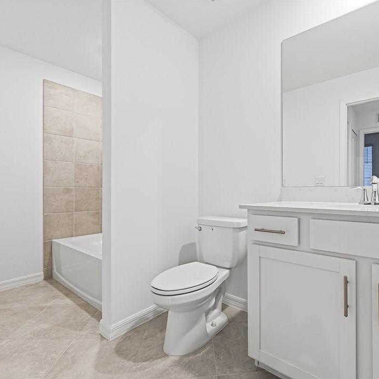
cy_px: 189
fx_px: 223
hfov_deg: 80.0
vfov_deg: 80.7
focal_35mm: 18
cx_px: 222
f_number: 6.3
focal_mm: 14
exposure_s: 1/320
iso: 1250
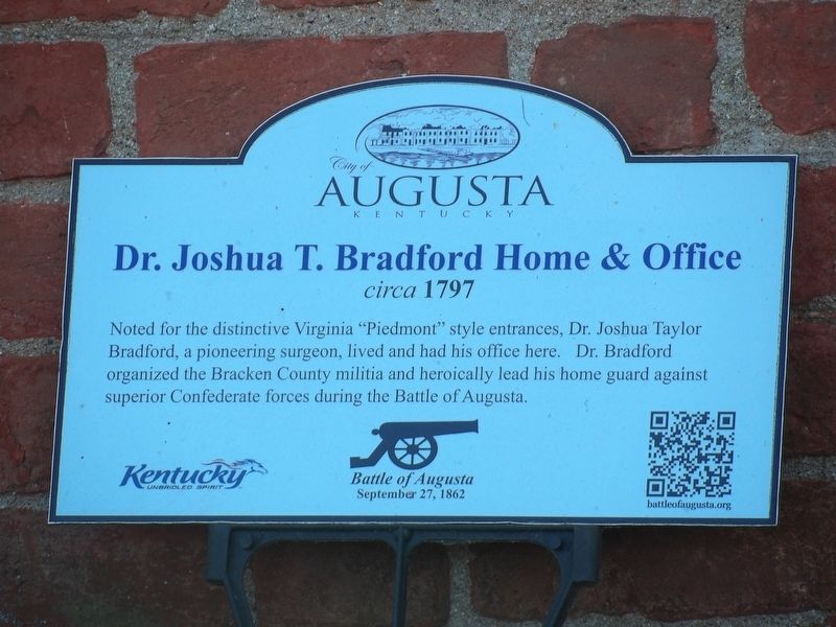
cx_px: 418
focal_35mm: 604
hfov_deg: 3.3
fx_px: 14587
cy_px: 314
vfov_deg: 2.5
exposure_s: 1/100
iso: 106
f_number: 4.2
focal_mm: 108.3
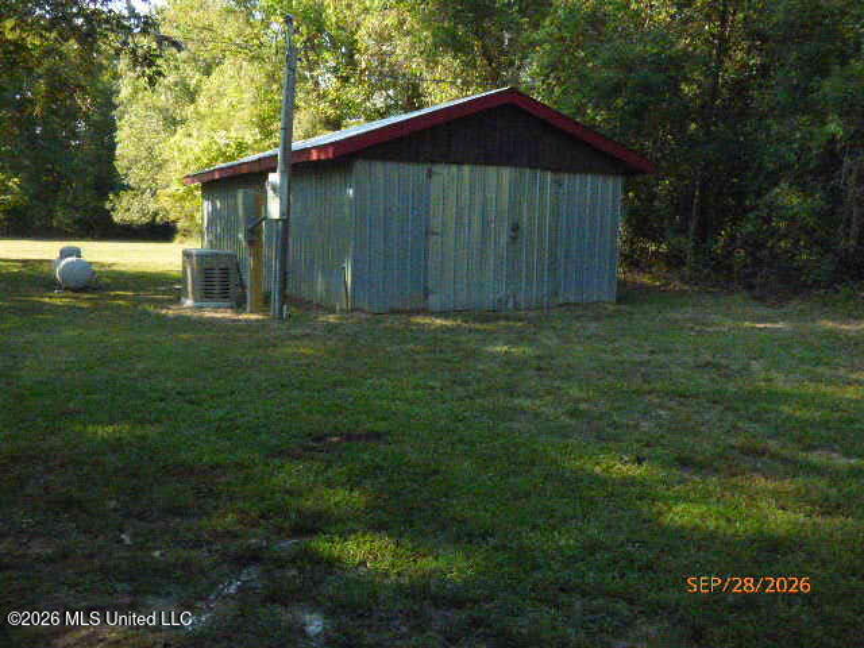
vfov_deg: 42.9
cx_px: 432
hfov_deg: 55.4
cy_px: 324
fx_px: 824
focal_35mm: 33
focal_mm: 5.97
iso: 3200
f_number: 6.3
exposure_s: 1/1600
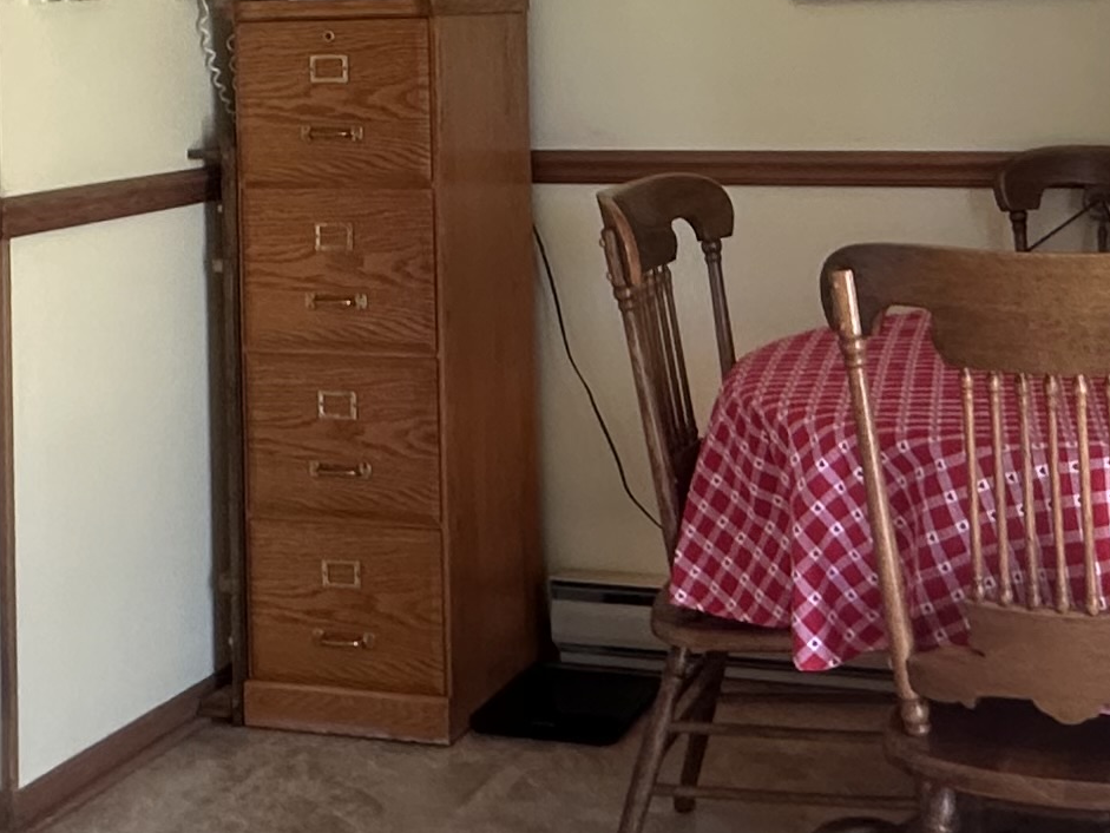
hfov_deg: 31.9
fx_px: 1924
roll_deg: +0.8
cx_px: 750
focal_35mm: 60
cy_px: -28
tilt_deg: +0.5
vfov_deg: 23.3
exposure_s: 1/99
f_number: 2.2
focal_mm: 2.22
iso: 200
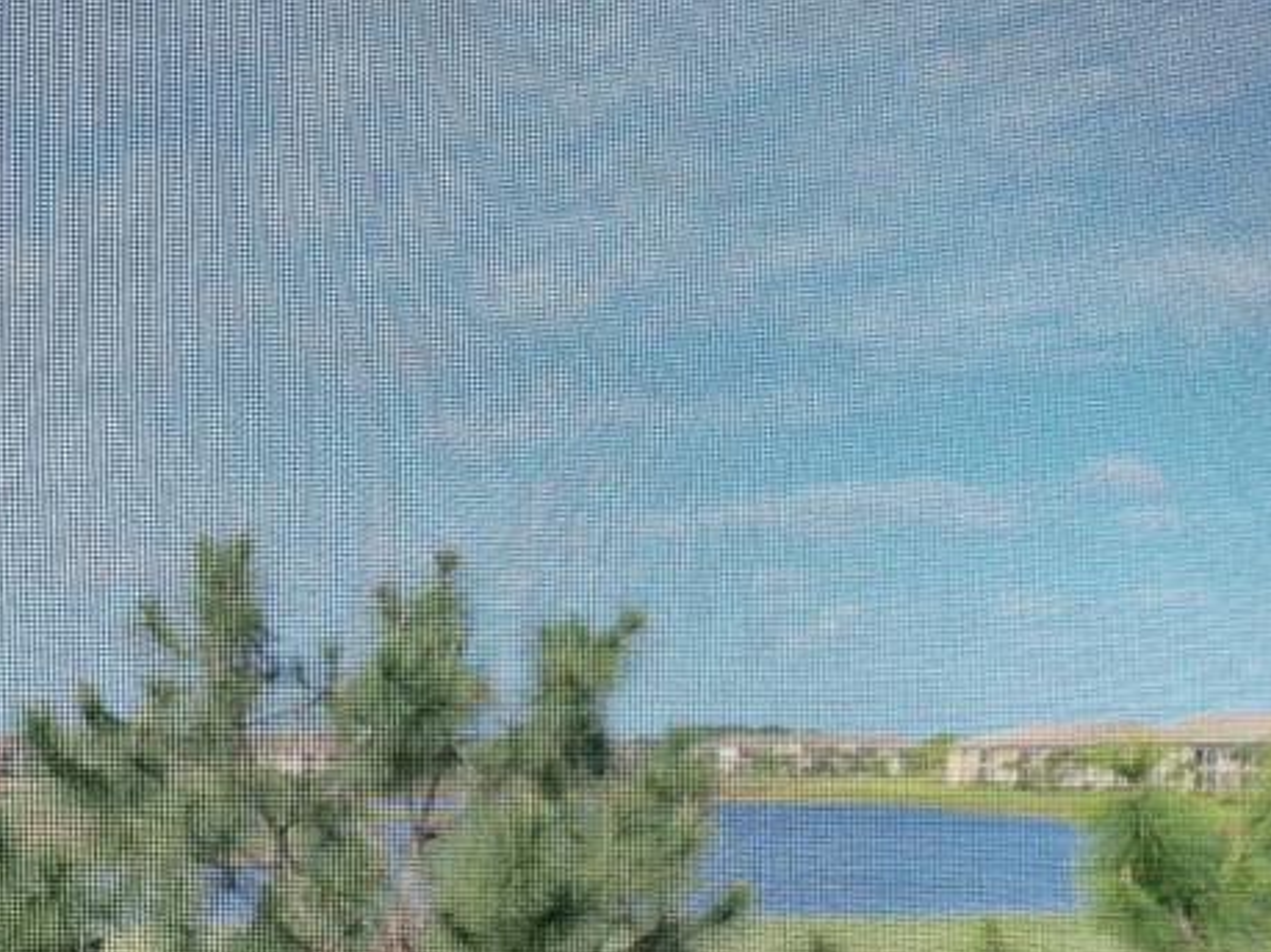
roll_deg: -0.2
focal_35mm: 58
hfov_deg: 32.4
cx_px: 277
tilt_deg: -2.5
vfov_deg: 24.4
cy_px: 880
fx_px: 2129
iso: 32
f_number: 1.8
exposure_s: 1/1504
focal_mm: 4.25
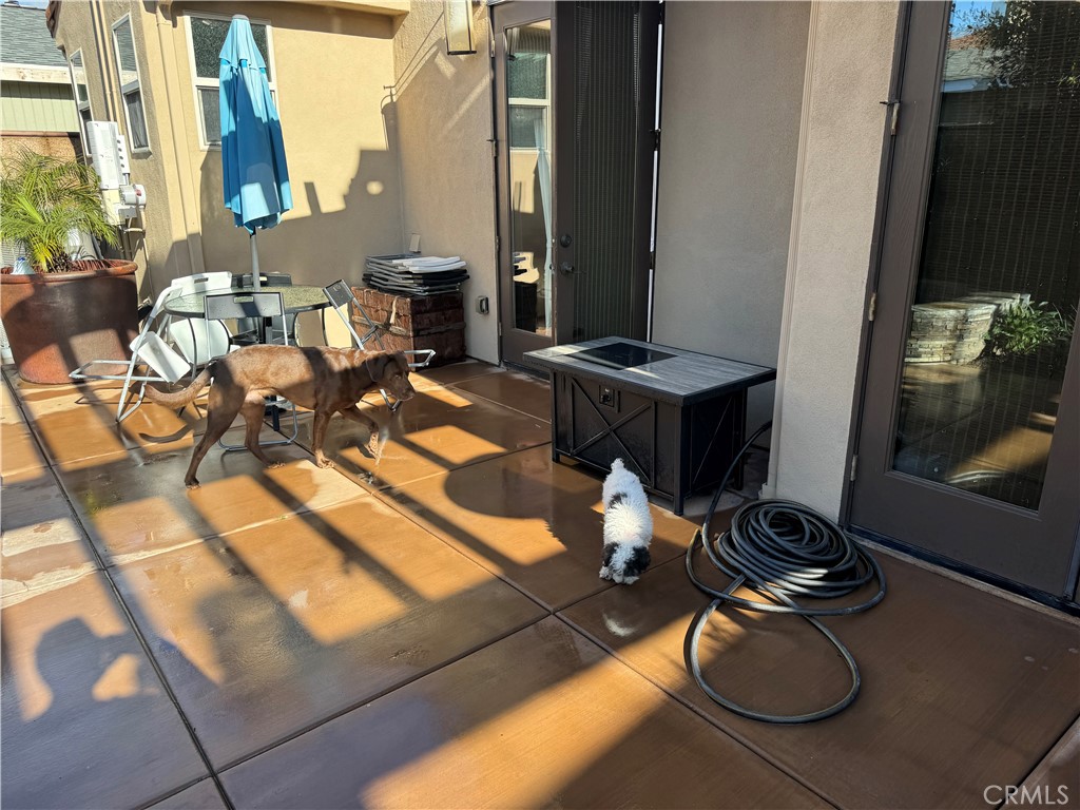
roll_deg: +0.7
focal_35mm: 24
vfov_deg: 56.8
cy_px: 405
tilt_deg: -17.8
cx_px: 540
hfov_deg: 71.6
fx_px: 749
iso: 80
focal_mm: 6.86
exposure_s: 1/864
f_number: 1.78
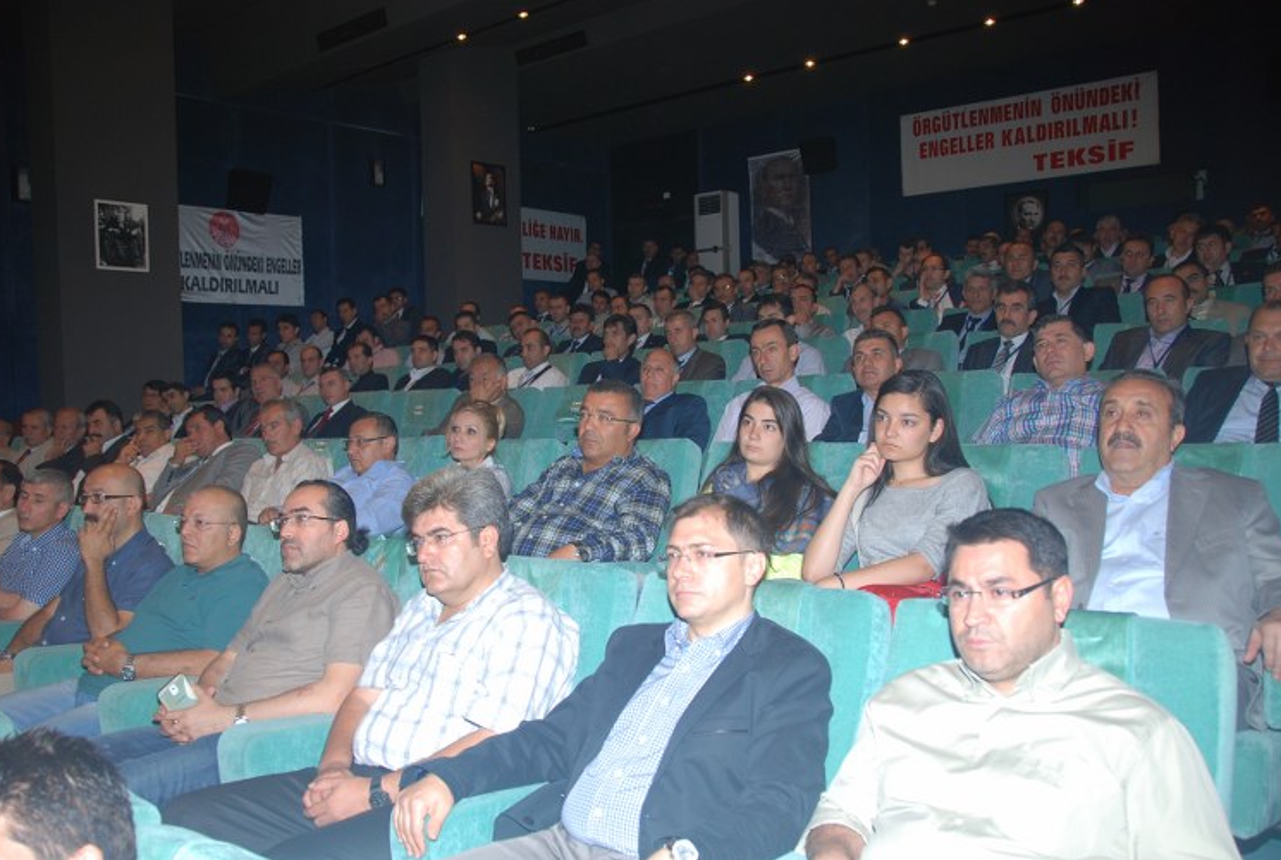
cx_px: 610
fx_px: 1034
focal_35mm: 29
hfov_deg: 63.5
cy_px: 457
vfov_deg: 45.1
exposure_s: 1/60
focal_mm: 18
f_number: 4
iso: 200
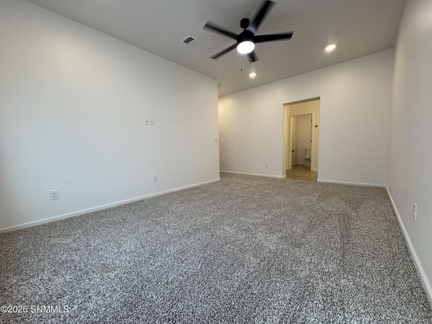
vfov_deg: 85.7
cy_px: 162
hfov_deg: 102.1
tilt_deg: -4.9
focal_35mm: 14
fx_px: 175
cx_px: 216
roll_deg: +1.3
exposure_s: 1/120
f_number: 2.2
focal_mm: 2.22
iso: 125
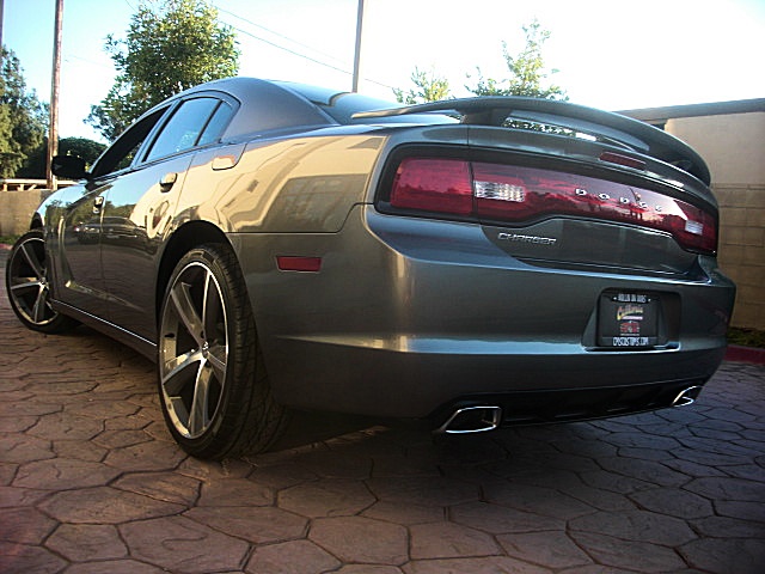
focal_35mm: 36
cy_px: 287
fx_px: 796
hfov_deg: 51.4
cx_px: 382
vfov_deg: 39.7
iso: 50
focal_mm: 6.3
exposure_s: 1/125
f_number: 2.8
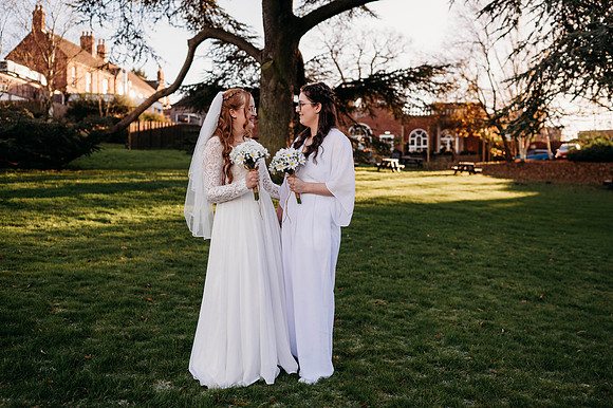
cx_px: 306
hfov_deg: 54.5
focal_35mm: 35
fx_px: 596
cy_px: 204
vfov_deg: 37.8
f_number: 2.5
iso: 100
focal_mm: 35
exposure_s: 1/1250
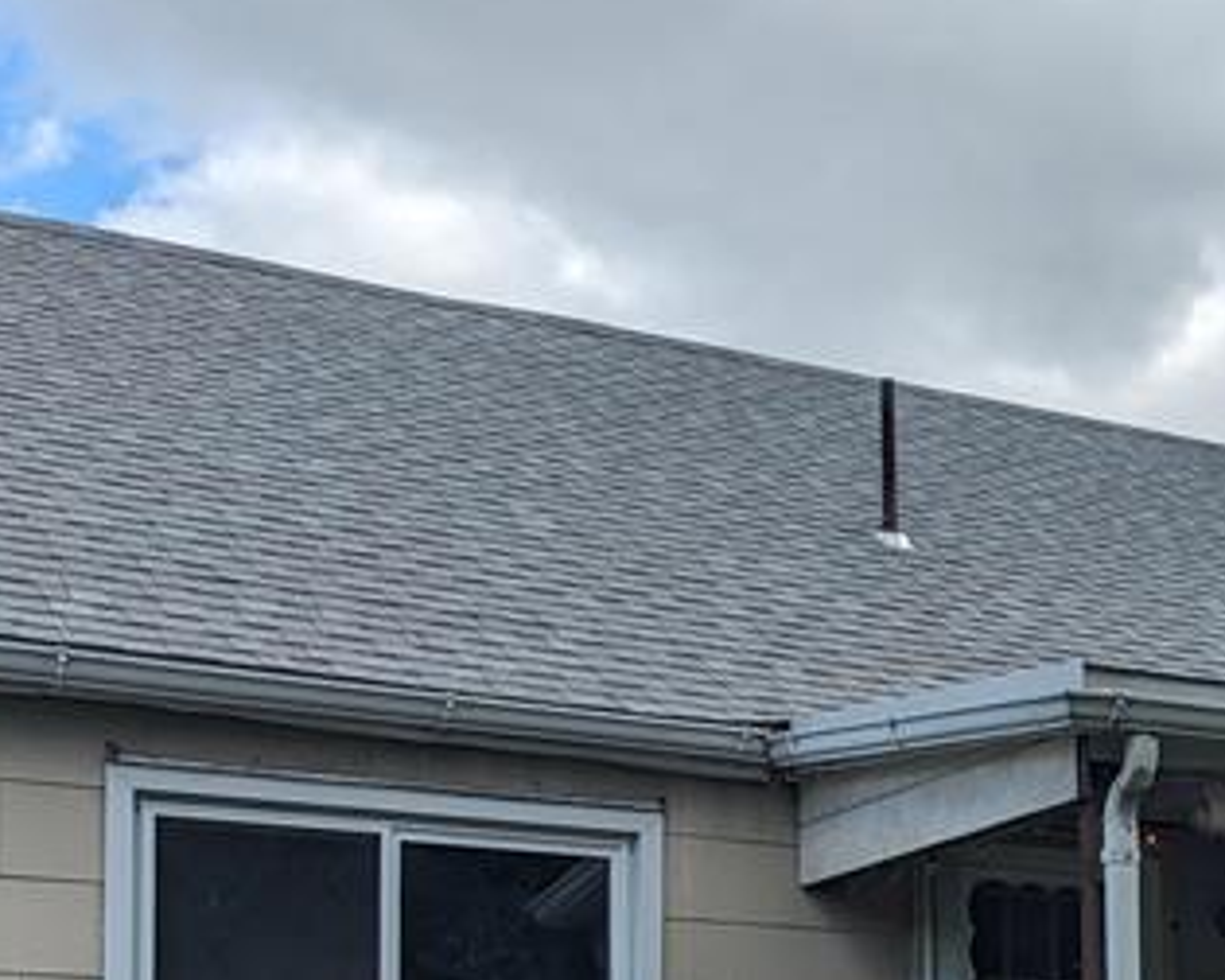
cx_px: 1312
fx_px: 2755
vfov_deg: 19.3
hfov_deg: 23.7
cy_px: 1093
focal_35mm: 76
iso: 30
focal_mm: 6.81
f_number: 1.85
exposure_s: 1/1984
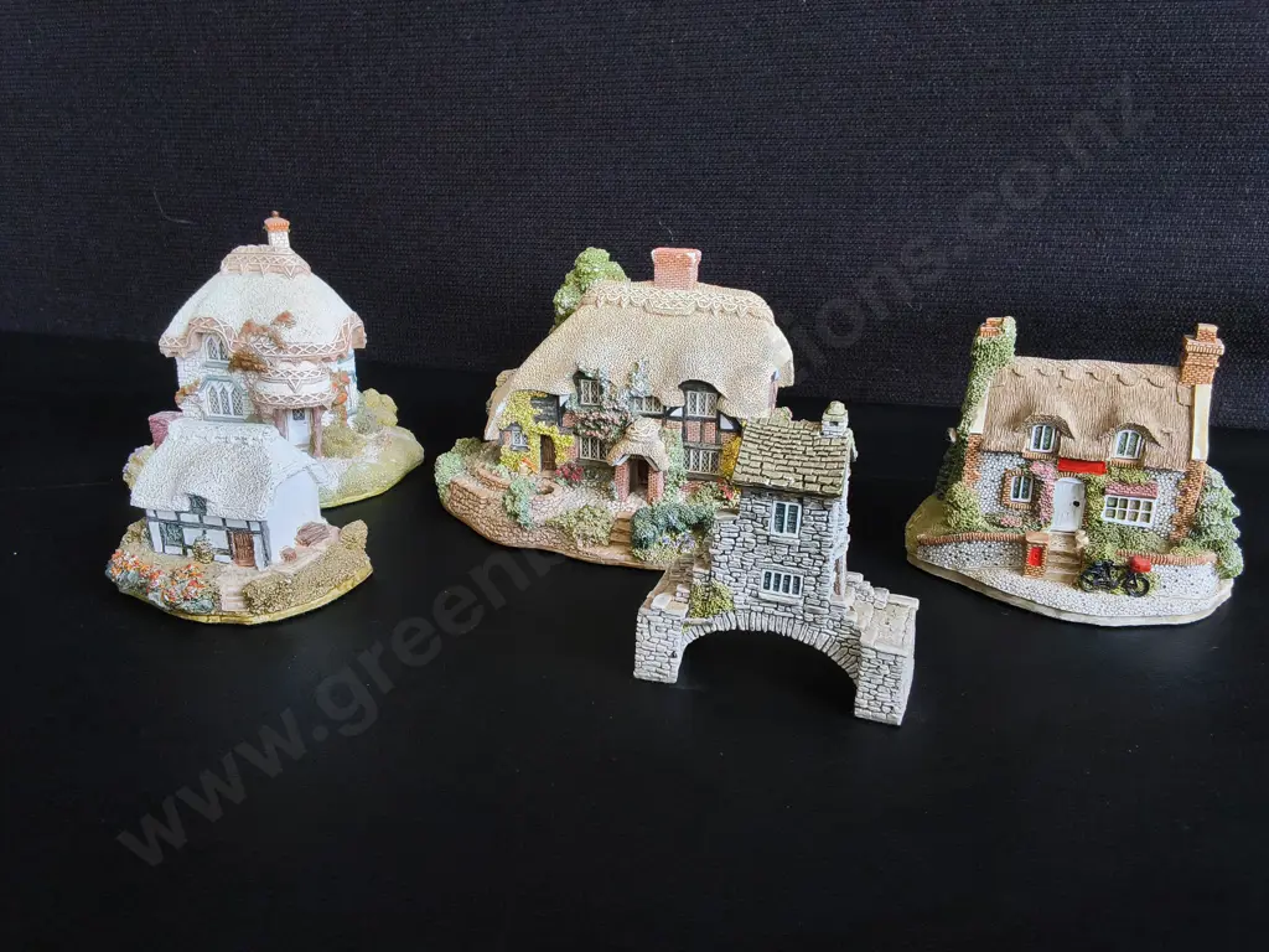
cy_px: 476
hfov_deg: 65.3
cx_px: 634
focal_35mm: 27
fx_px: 990
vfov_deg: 51.4
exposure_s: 1/120
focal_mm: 2.87
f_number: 2
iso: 125
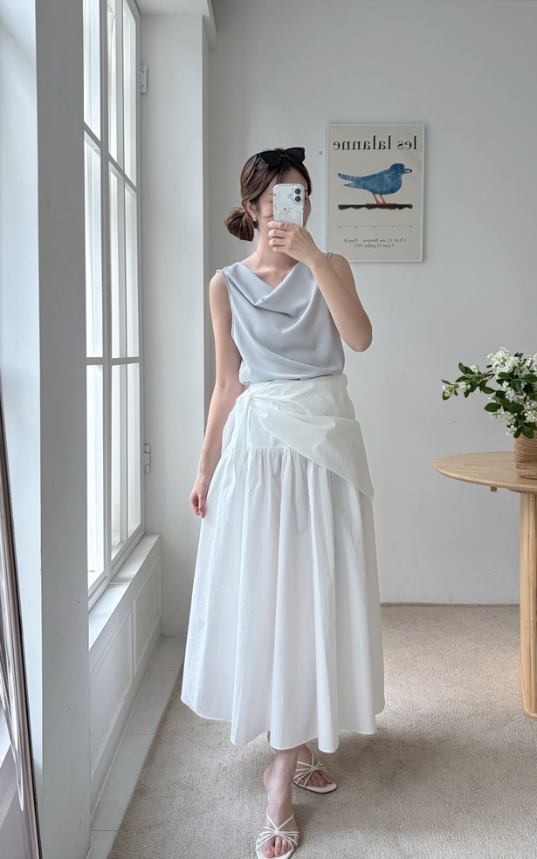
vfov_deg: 66.5
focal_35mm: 28
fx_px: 656
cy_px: 431
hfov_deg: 44.3
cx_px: 320
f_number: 1.6
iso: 50
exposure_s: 1/120
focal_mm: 5.96
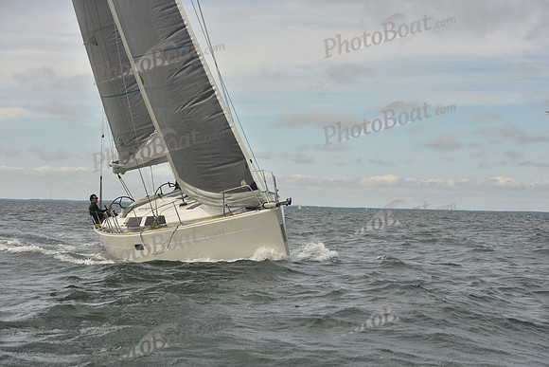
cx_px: 274
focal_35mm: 82
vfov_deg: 16.7
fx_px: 1251
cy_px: 184
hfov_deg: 24.8
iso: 400
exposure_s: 1/1000
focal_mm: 82
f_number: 7.1
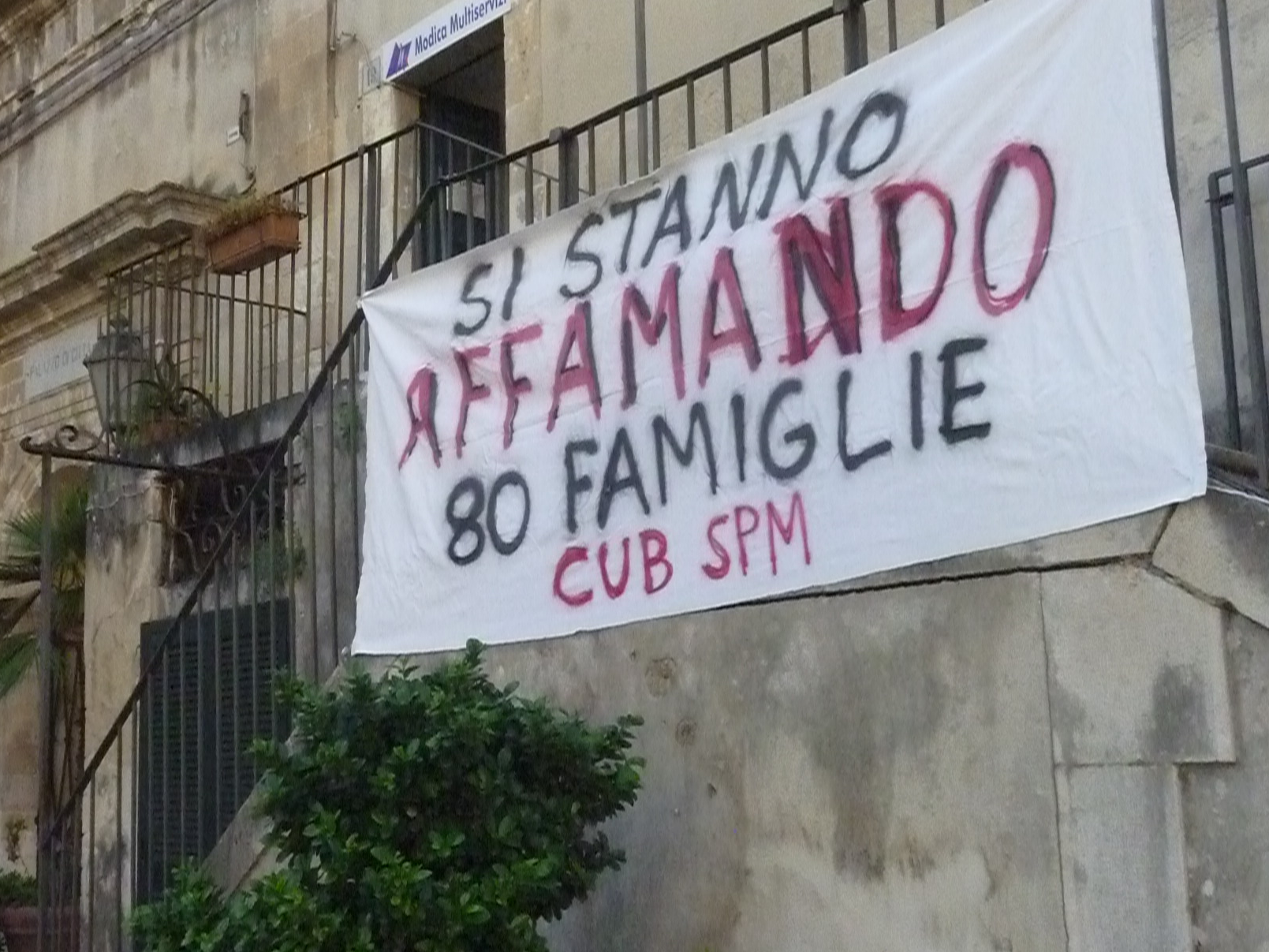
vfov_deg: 34.3
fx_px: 1540
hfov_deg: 44.7
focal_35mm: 42
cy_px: 505
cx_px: 539
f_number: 11
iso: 1600
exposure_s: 1/250
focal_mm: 5.9
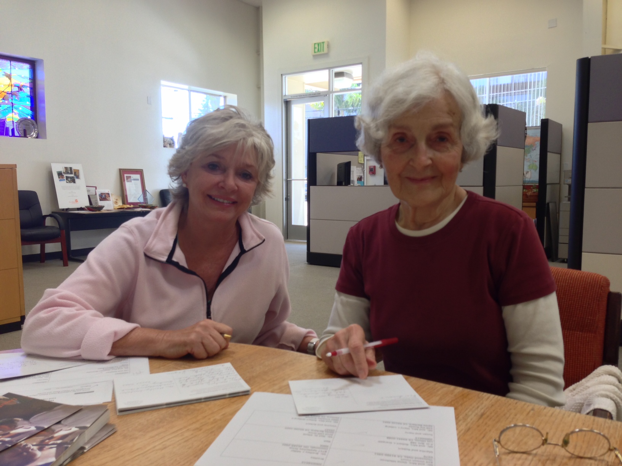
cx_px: 311
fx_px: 593
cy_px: 233
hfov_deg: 55.4
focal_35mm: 33
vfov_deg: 42.9
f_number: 2.4
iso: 64
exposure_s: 1/40
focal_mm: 4.13
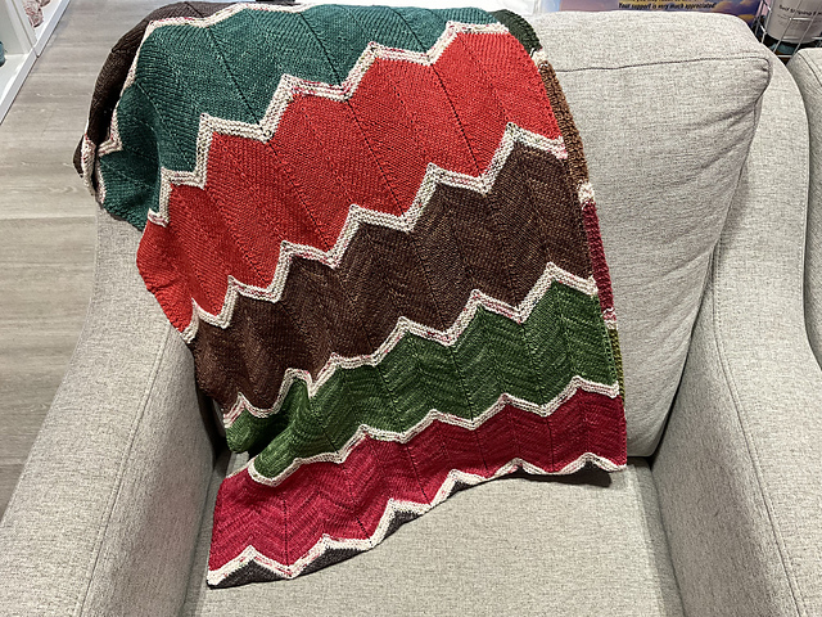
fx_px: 689
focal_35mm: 29
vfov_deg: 48.2
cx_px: 411
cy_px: 308
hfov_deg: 61.7
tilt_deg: -49.4
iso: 125
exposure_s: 1/60
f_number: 1.8
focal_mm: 3
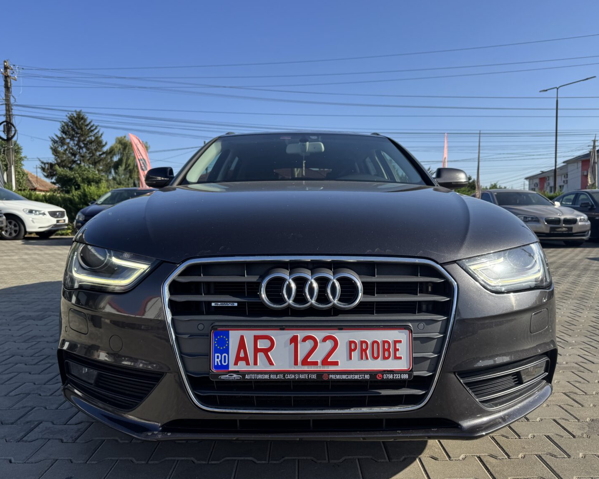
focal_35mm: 26
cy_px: 234
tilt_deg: -2.9
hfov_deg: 66.0
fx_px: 461
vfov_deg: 54.9
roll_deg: +0.4
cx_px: 304
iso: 80
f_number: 1.78
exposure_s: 1/2833
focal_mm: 6.76
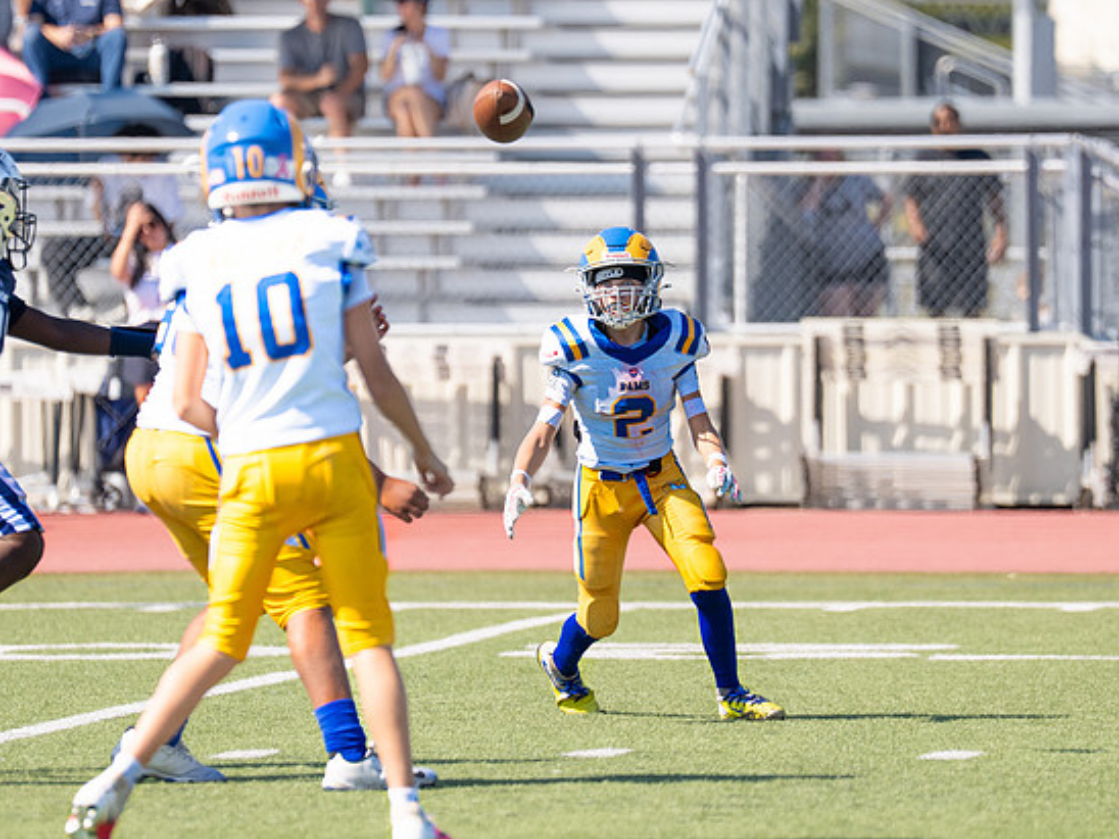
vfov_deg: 3.6
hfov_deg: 4.8
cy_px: 362
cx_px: 602
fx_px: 13383
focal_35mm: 414
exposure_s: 1/2500
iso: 125
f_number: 2.8
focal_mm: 200
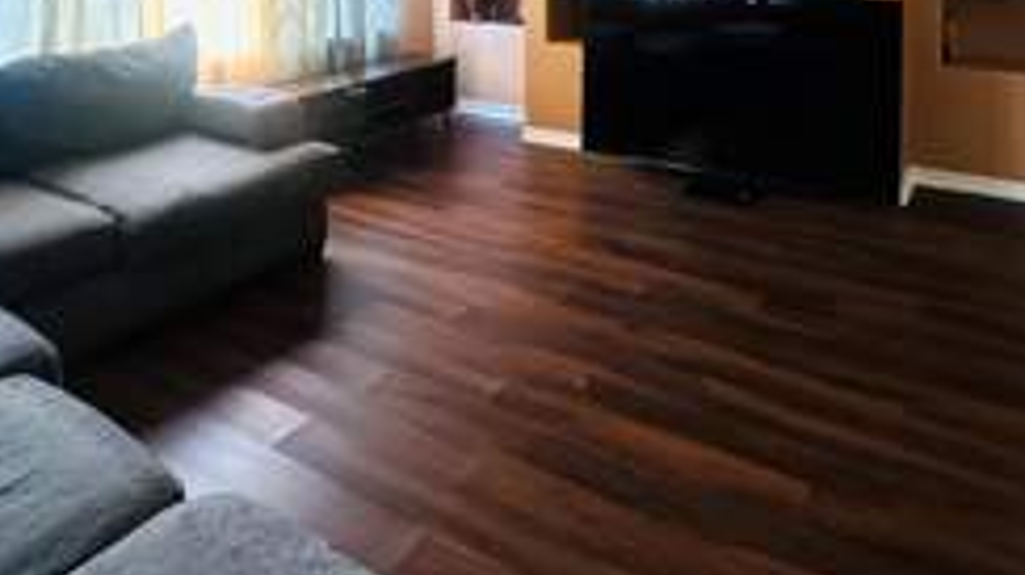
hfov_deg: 64.2
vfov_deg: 33.2
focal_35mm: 30
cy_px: -80
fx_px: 815
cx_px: 567
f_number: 2.2
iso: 320
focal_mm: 2.22
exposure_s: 1/60
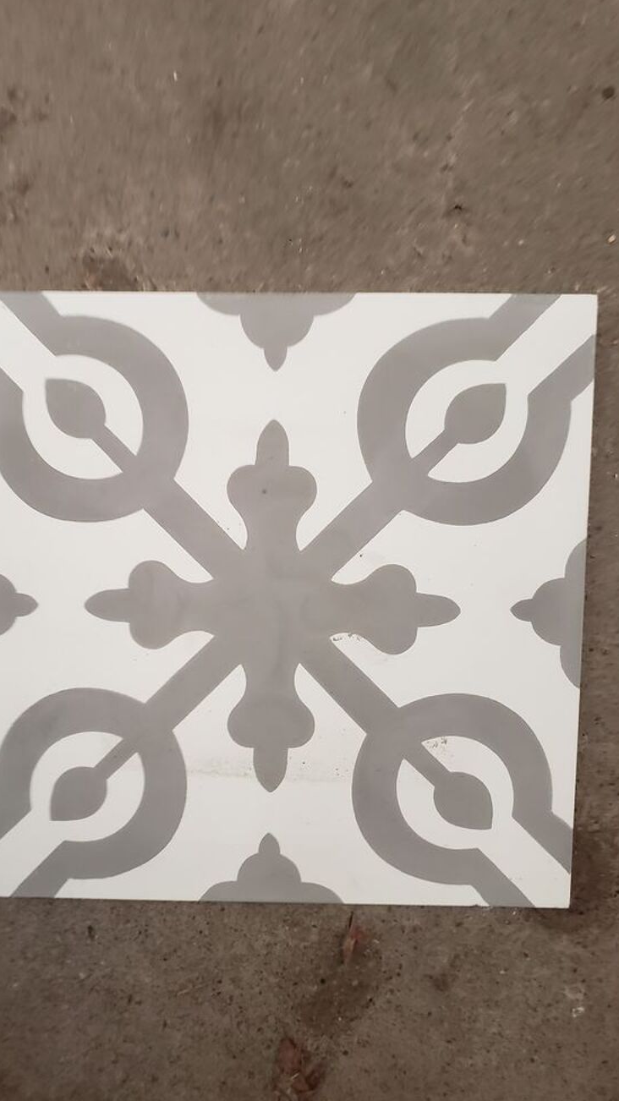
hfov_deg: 40.0
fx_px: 847
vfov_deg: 66.1
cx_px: 255
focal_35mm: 29
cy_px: 542
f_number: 2.4
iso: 250
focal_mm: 4.3
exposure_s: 1/18
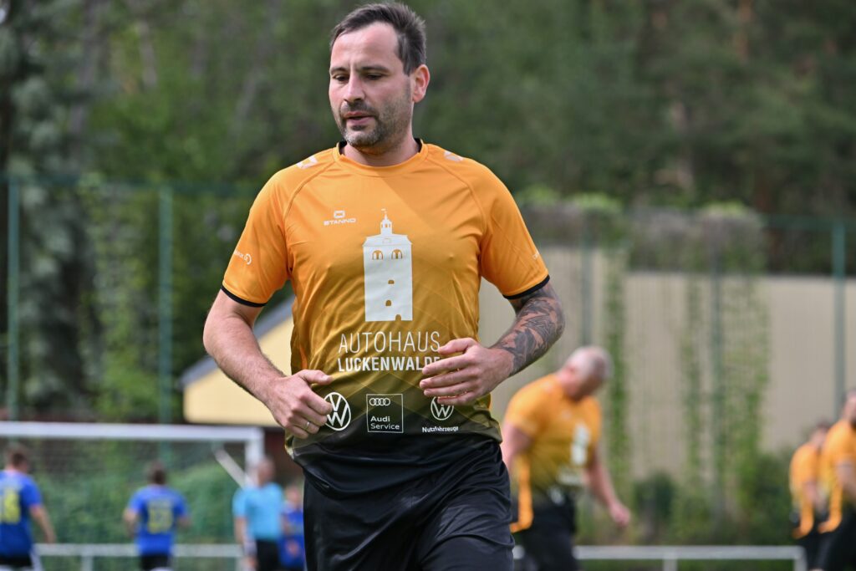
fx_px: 4756
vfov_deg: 6.9
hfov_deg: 10.3
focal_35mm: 200
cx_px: 428
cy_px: 286
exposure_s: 1/1600
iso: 500
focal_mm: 200
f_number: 5.3
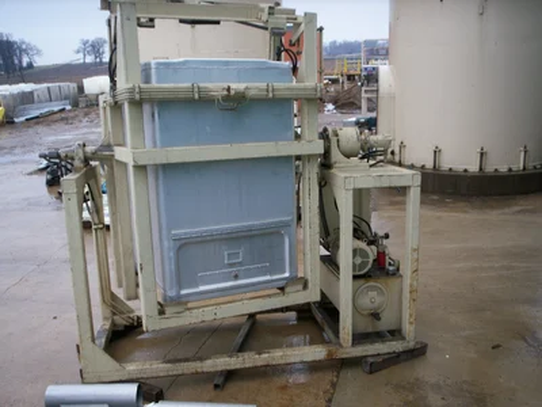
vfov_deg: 39.7
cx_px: 271
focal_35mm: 36
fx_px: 564
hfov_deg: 51.4
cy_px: 204
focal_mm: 5.9
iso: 100
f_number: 4.5
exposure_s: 1/66.6
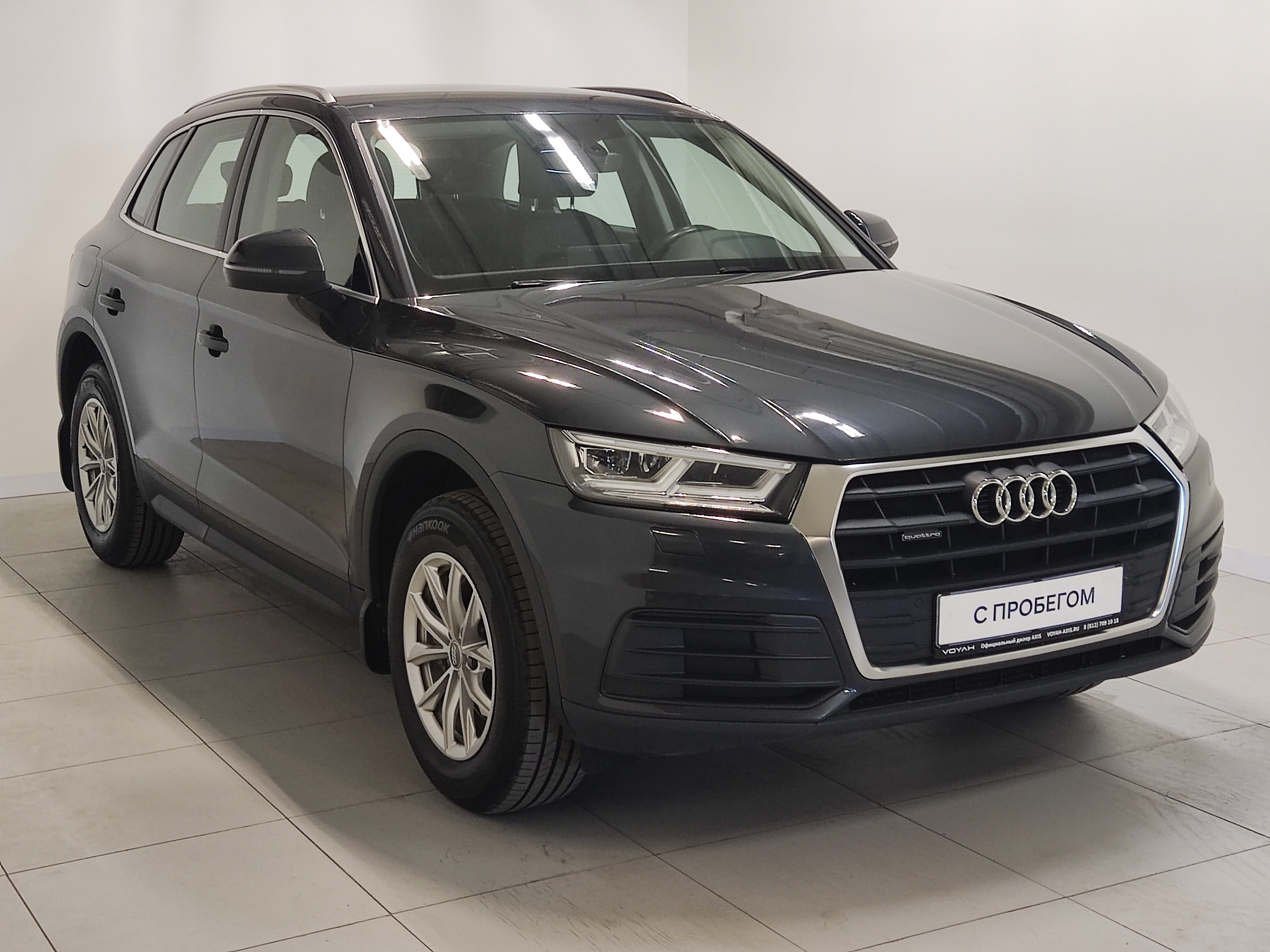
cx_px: 635
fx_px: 1871
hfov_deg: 37.5
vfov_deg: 28.6
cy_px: 476
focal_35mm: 51
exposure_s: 1/50
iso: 187
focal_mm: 4.74
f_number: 1.79
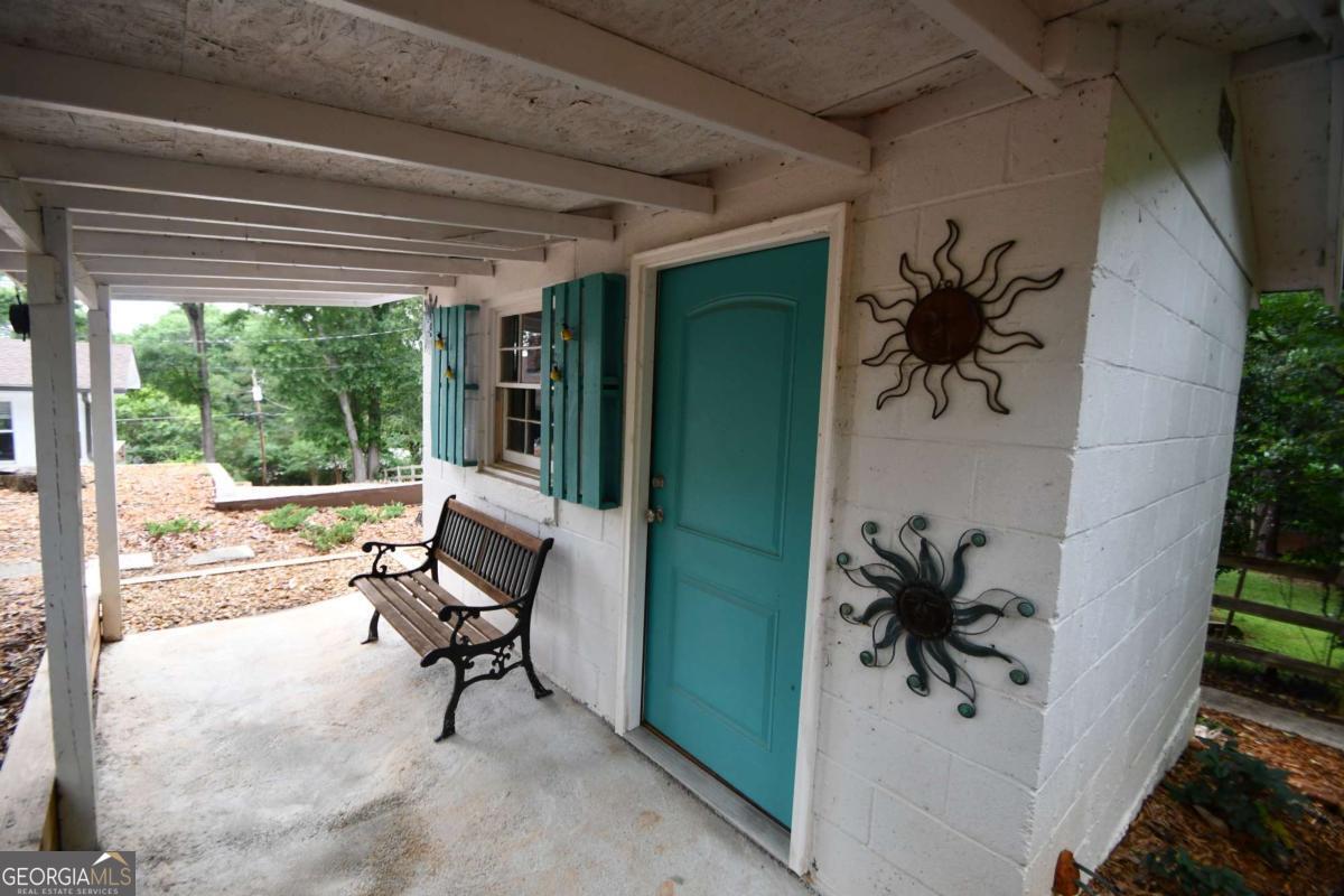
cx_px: 672
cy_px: 448
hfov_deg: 100.4
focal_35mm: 15
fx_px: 560
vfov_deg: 77.3
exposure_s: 1/250
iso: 560
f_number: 3.5
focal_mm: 10
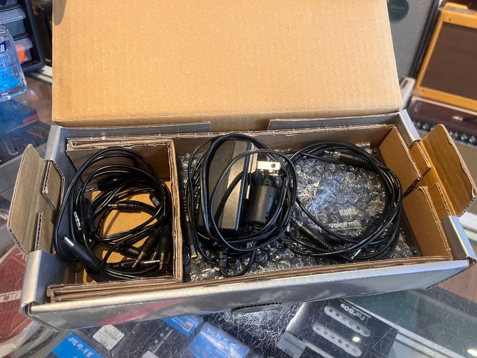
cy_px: 179
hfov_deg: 67.3
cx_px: 238
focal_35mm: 26
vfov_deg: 53.1
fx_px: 358
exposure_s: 1/60
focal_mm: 5.1
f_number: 1.6
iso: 320
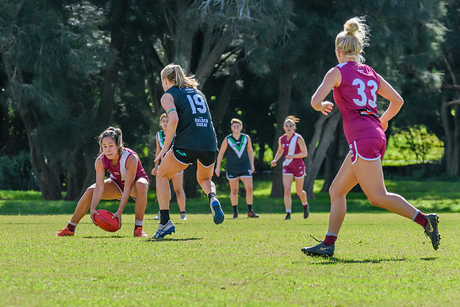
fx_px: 5032
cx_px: 123
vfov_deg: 3.5
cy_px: 182
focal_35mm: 394
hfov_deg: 5.2
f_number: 9
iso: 800
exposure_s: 1/1250
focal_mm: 220
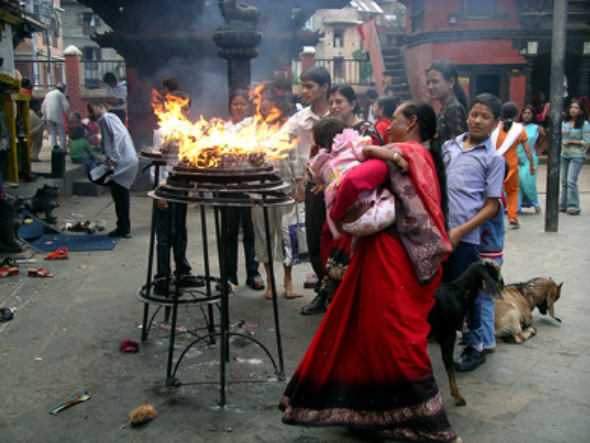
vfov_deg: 32.2
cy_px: 222
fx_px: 767
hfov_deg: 42.1
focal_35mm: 45
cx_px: 295
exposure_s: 1/171
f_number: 3
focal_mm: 9.3
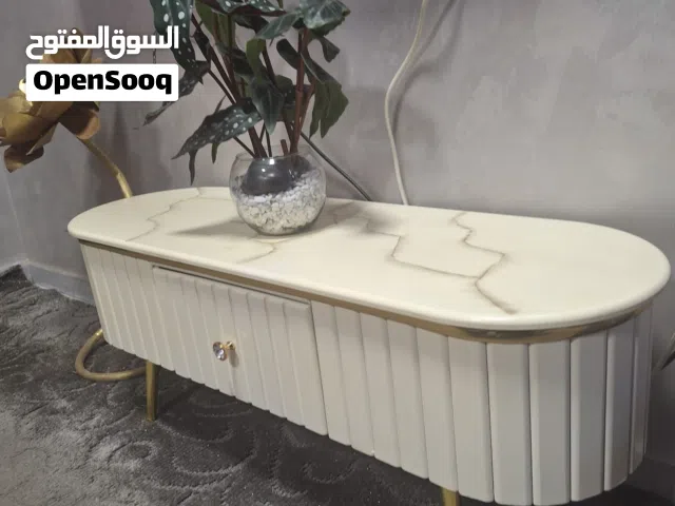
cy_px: 253
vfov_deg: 58.9
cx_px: 338
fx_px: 448
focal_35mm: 23
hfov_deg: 73.9
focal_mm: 5.54
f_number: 1.8
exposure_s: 1/30
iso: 200
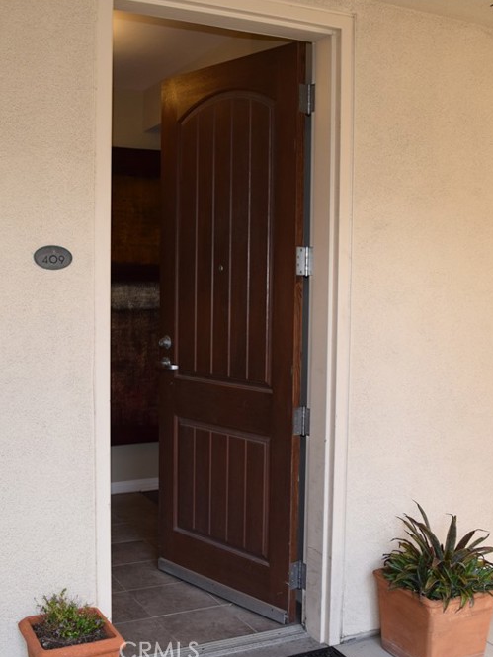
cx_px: 221
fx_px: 759
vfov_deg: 46.8
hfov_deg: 35.9
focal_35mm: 40
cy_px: 328
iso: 560
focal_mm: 18
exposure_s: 1/125
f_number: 5.6
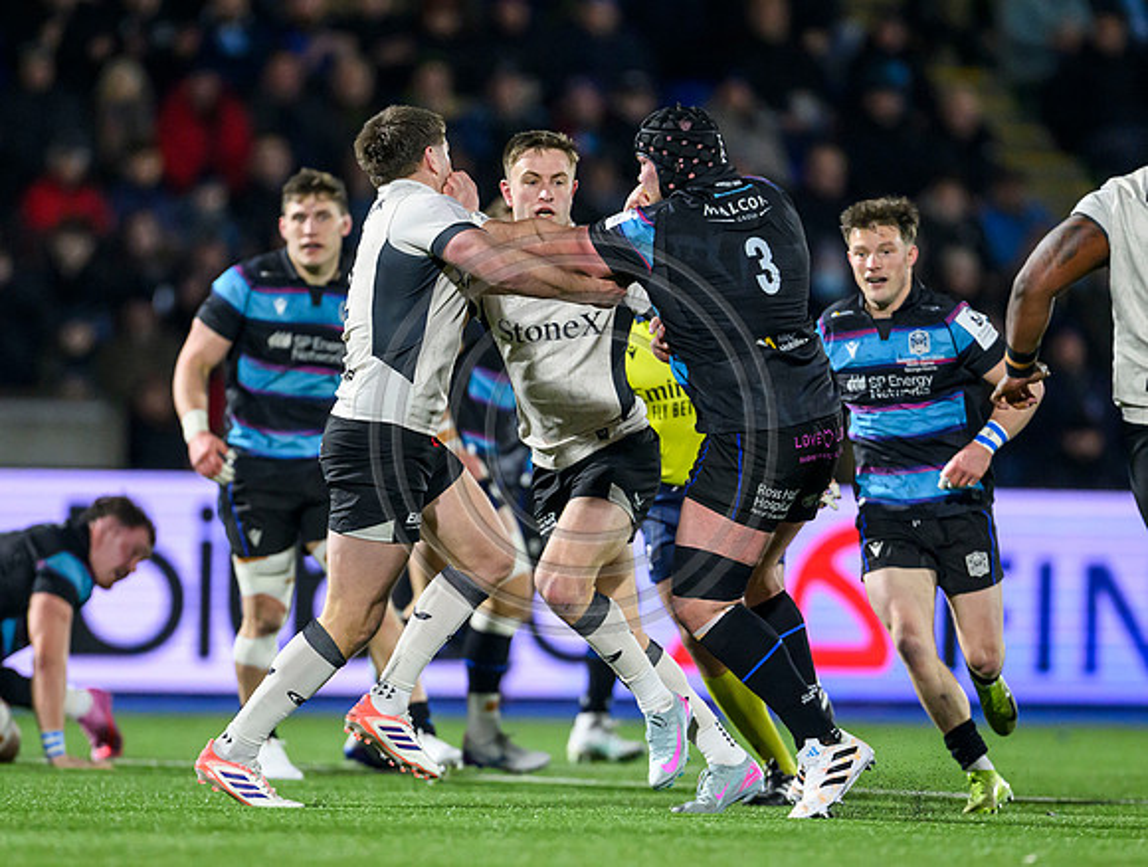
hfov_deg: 3.3
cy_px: 538
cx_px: 642
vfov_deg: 2.5
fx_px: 19896
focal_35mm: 598
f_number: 3.2
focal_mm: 400
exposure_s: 1/1600
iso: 5000
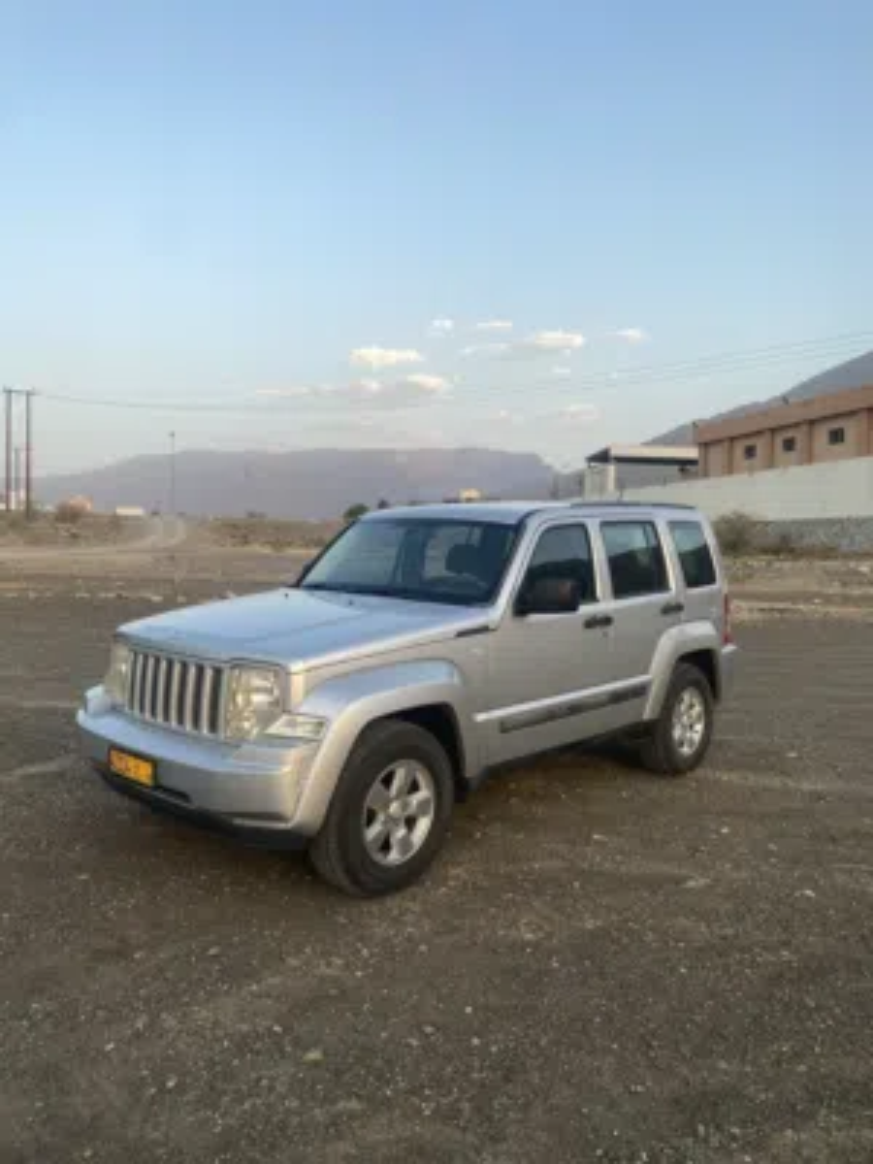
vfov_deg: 67.3
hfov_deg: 53.1
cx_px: 436
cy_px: 582
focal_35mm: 26
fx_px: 874
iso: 32
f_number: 1.8
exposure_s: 1/173
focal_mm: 4.25
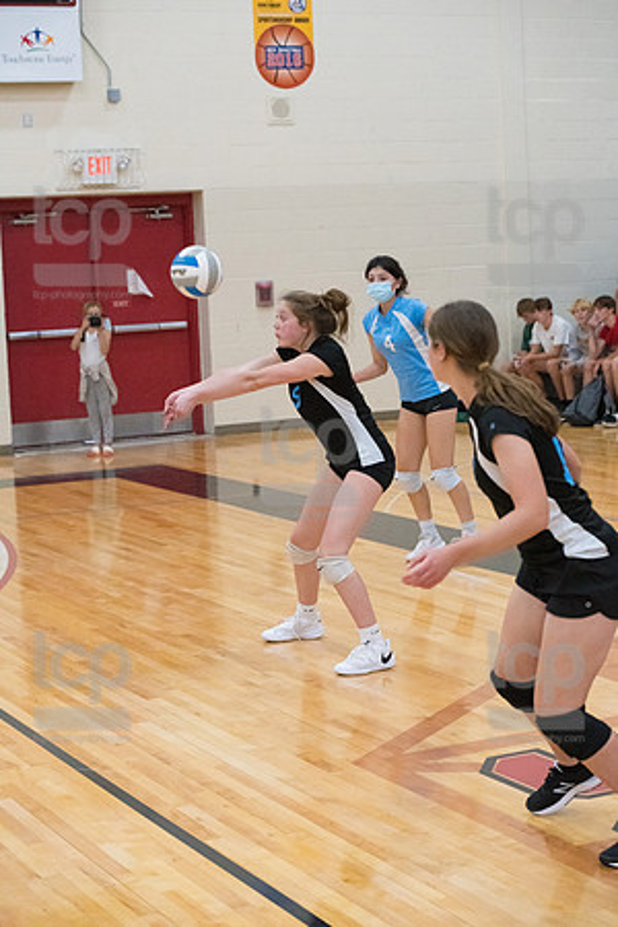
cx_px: 309
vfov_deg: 27.0
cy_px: 464
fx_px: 1931
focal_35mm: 75
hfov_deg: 18.2
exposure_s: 1/1000
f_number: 4.5
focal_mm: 75
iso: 6400
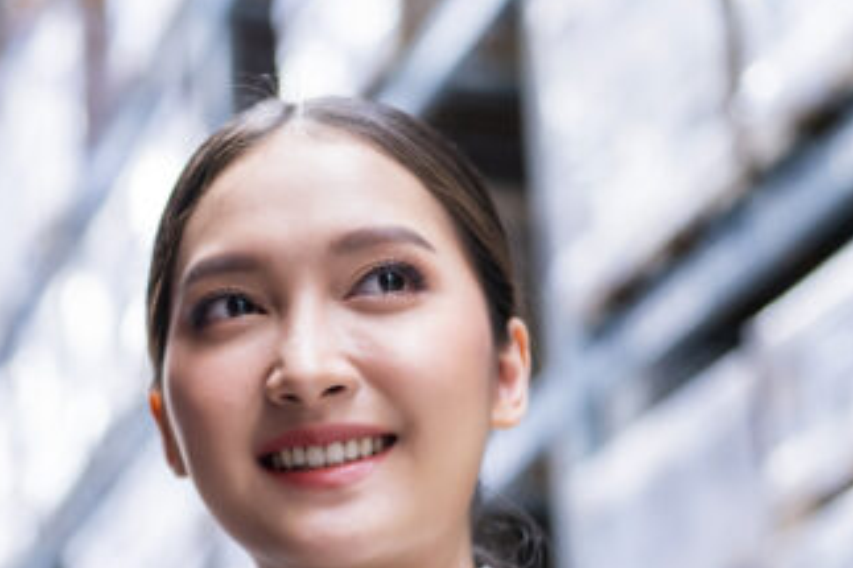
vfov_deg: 12.0
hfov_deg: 18.2
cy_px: 741
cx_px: 98
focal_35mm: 111
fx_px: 2629
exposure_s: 1/160
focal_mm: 35
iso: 640
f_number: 1.6
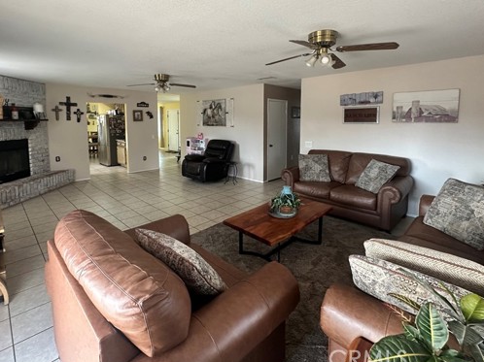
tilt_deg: -2.0
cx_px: 233
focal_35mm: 18
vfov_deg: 70.6
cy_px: 140
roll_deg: -0.2
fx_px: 252
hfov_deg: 87.7
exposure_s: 1/60
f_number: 2.2
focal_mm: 2.22
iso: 250
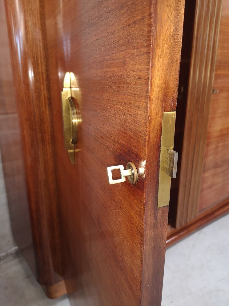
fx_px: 238
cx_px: 114
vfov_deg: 65.3
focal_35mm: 27
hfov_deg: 51.4
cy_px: 153
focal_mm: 3.95
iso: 160
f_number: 1.8
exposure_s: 1/45
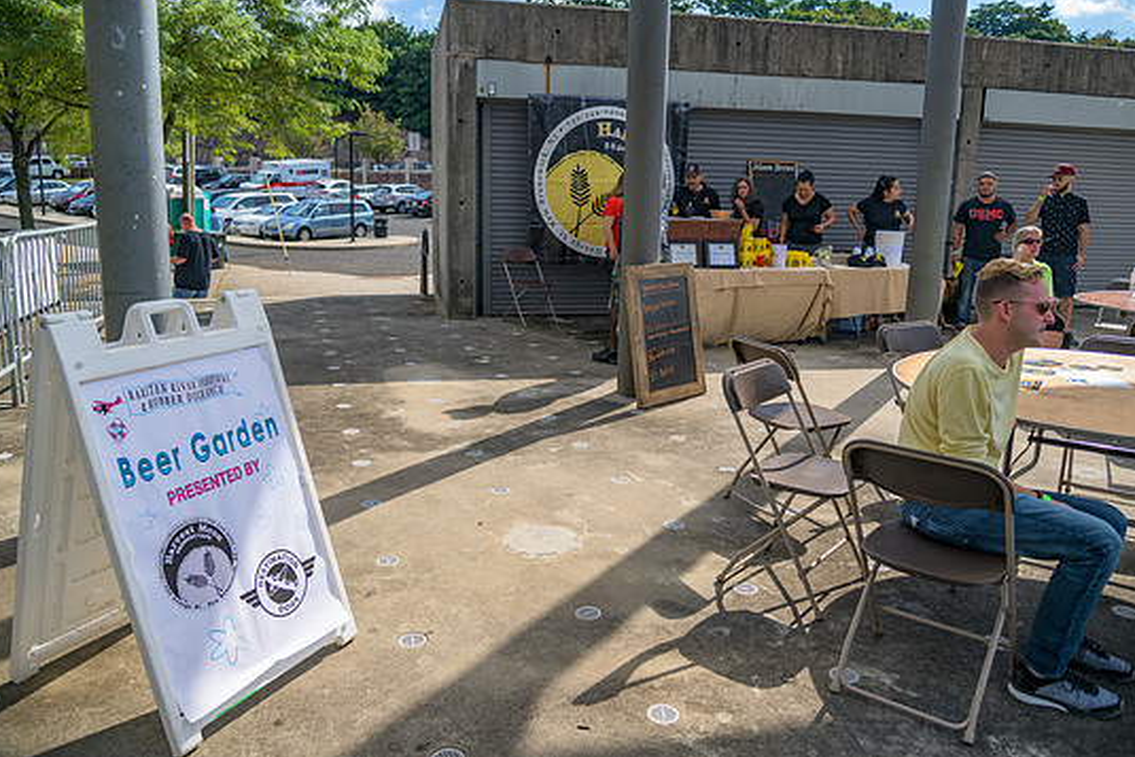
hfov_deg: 69.4
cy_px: 351
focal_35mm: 26
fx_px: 820
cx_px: 581
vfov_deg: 49.5
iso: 64
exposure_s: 1/200
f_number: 4
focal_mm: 24
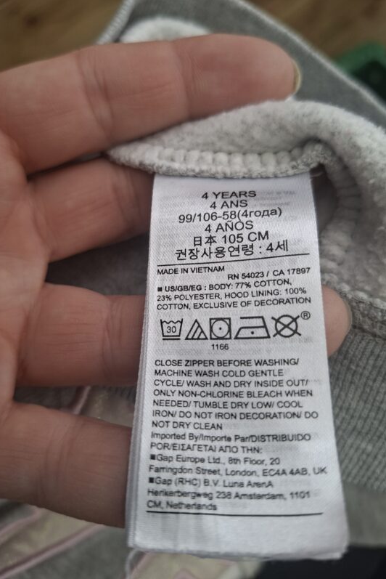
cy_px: 289
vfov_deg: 73.7
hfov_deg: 53.2
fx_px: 386
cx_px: 189
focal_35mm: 24
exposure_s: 1/100
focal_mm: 5.54
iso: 50
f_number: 1.8
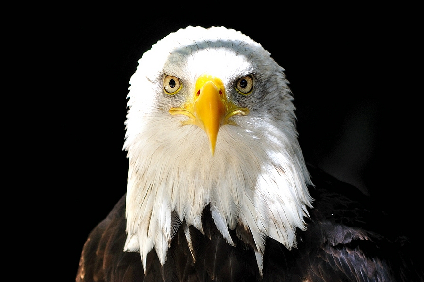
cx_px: 212
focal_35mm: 158
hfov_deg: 13.0
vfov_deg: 8.7
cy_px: 141
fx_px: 1855
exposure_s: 1/125
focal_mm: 105
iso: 200
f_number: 2.8
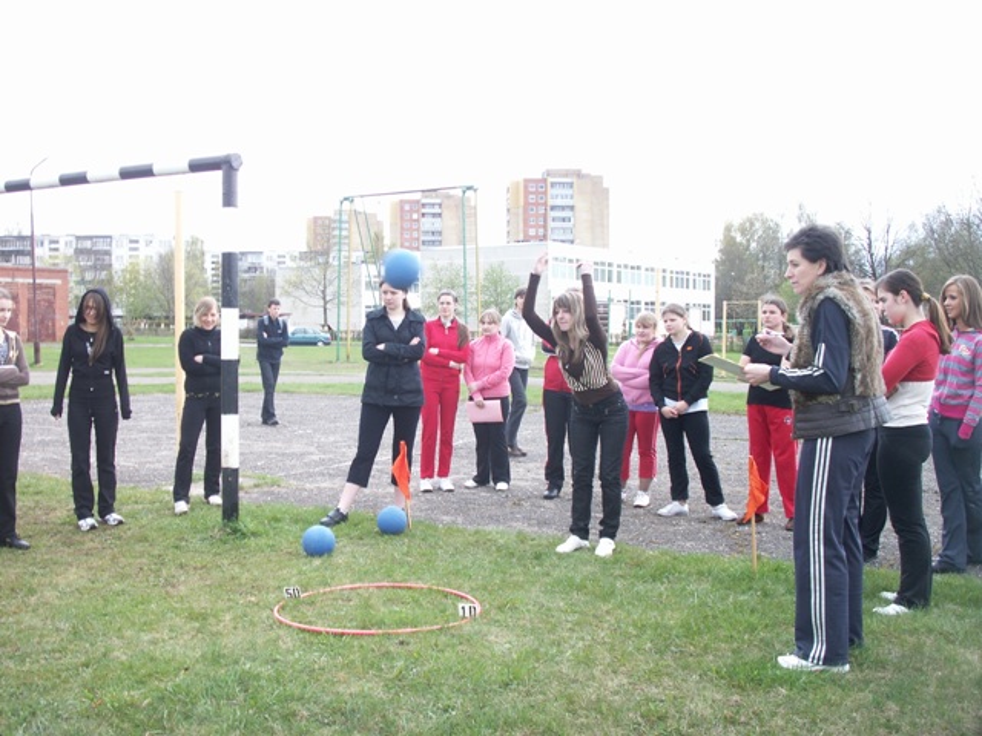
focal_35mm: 37
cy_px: 368
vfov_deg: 38.7
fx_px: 1050
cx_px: 491
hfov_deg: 50.1
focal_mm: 7.7
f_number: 3.5
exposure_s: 1/60
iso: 50
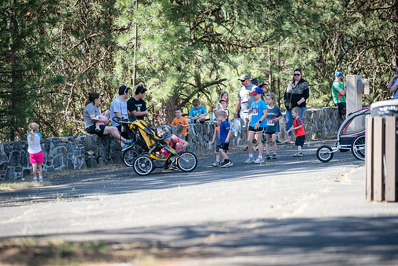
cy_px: 118
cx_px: 176
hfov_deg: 9.2
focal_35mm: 223
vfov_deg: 6.2
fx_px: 2466
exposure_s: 1/500
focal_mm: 200
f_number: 4
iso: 400
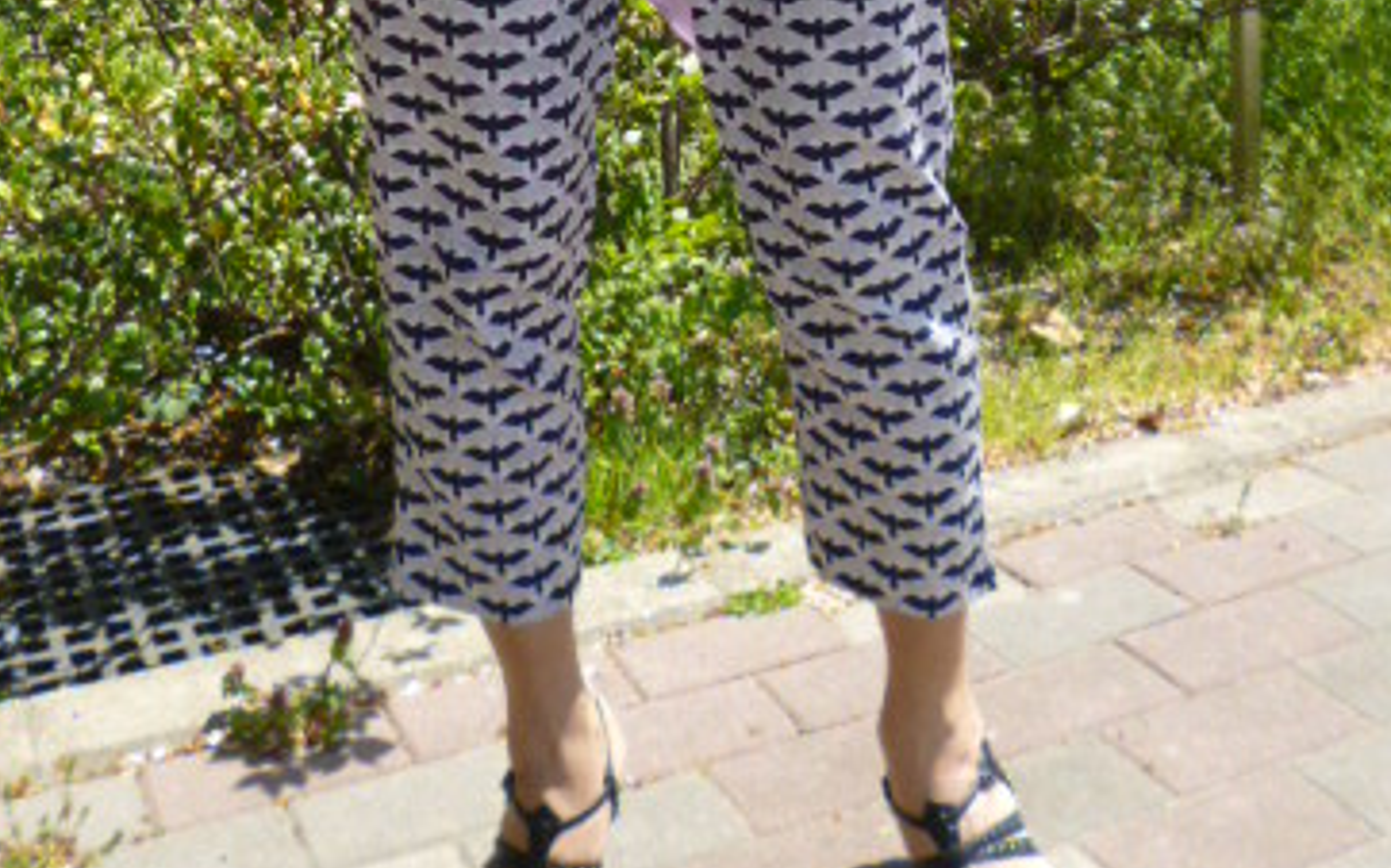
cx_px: 626
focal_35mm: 45
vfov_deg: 25.6
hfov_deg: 44.3
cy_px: -177
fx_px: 1705
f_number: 2.5
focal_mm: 4.3
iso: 100
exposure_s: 1/640
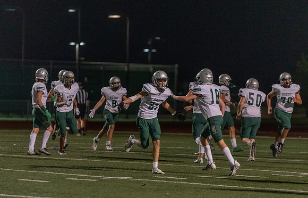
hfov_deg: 9.4
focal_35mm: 222
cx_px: 160
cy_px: 107
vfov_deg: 6.0
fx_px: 1876
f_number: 2.8
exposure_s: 1/1000
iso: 5000
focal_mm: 200
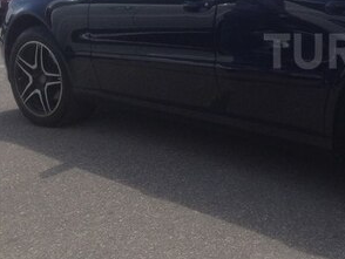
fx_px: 738
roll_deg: +0.3
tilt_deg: -7.5
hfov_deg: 24.5
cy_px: 51
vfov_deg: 19.7
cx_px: 384
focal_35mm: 74
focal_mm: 4.12
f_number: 2.4
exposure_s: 1/1178
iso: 50
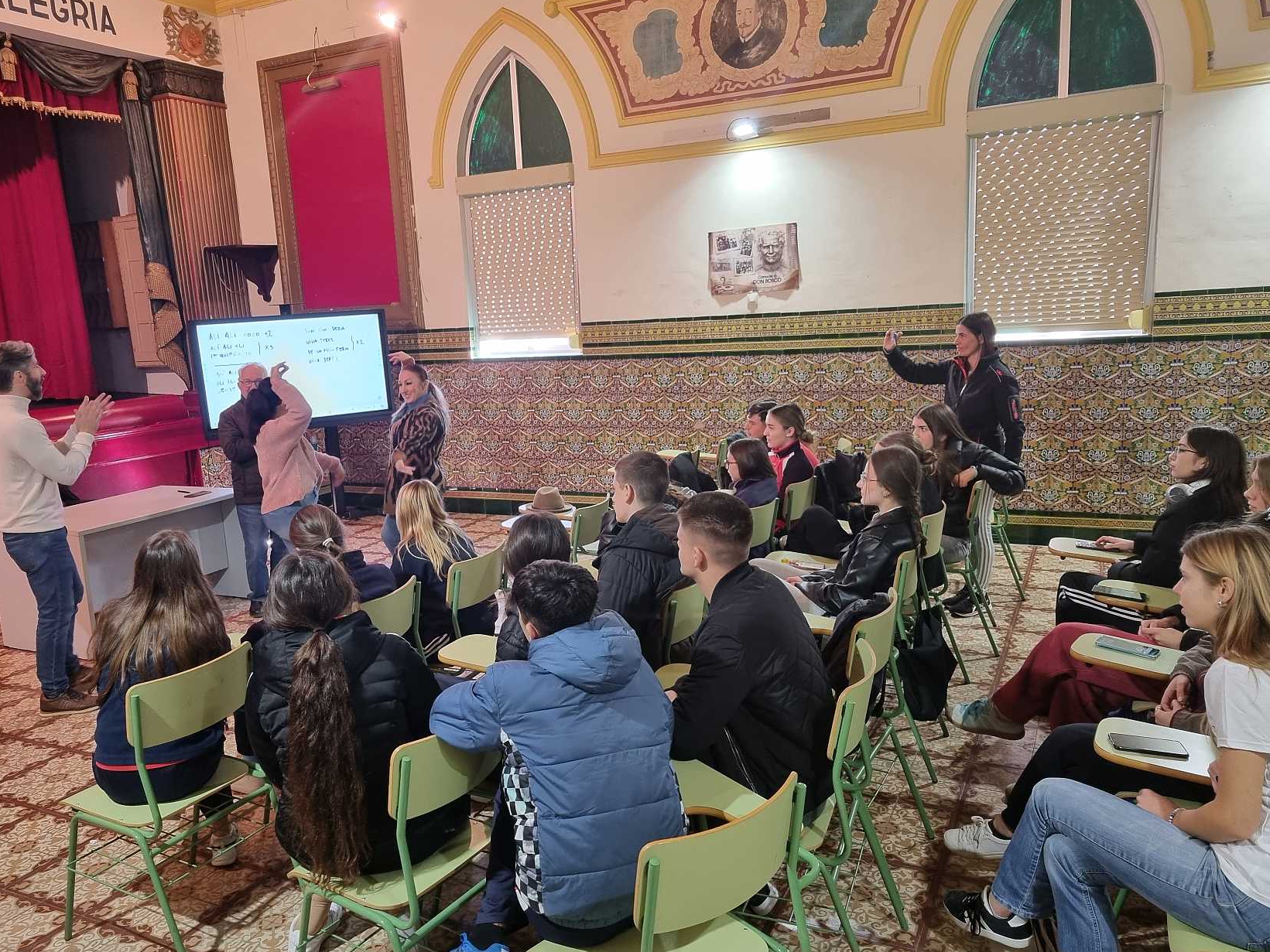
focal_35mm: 27
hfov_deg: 65.3
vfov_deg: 51.4
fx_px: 991
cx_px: 619
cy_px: 461
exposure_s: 1/50
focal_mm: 5.4
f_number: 1.8
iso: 320
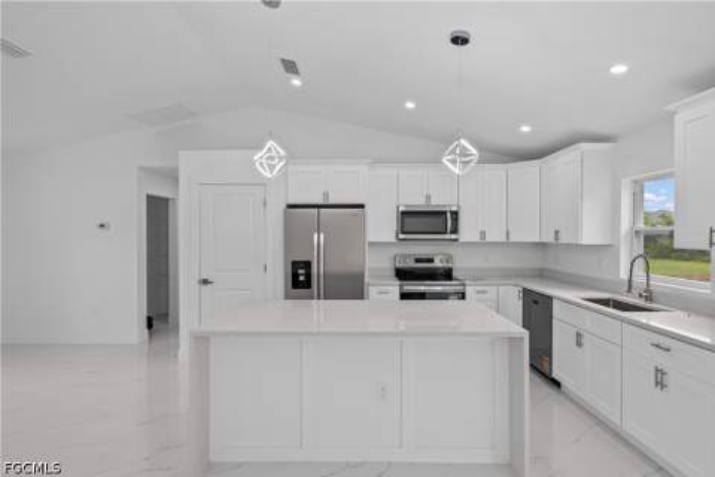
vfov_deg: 70.4
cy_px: 238
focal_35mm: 17
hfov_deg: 93.3
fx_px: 338
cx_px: 358
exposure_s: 1/5
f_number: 9
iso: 200
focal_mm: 17
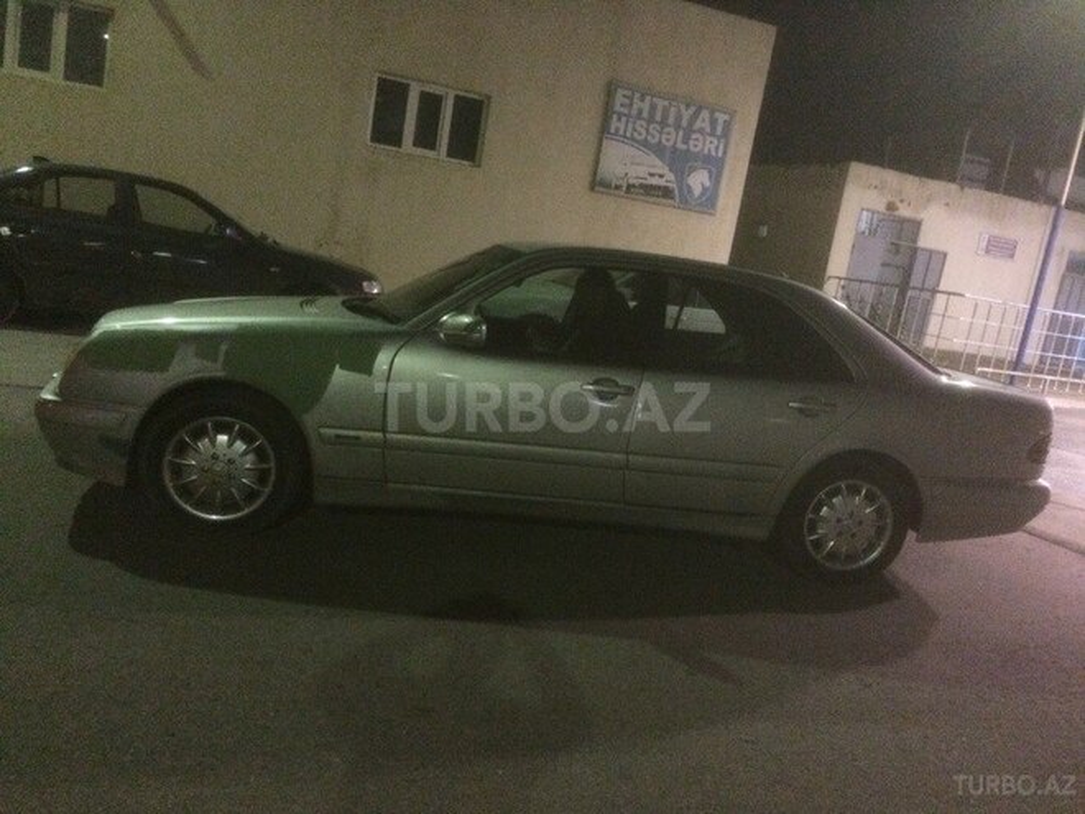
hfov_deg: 61.7
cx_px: 542
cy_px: 407
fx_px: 909
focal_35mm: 29
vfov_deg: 48.2
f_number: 2.2
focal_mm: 4.15
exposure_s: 1/17
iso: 640
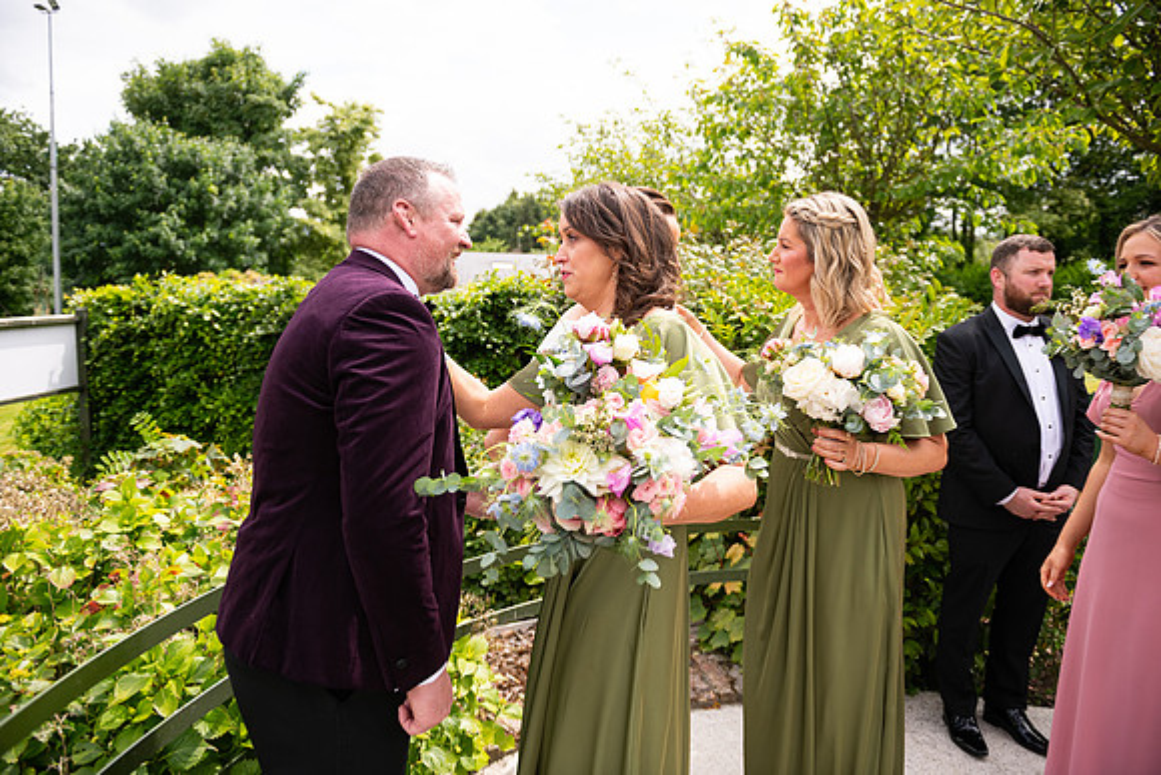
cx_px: 580
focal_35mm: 24
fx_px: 774
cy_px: 388
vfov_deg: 53.2
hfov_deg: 73.7
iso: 250
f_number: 3.5
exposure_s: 1/2000
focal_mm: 24
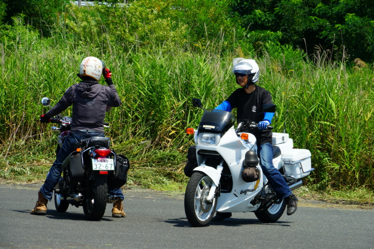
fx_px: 2463
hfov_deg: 8.7
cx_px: 187
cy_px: 124
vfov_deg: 5.8
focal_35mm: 237
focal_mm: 237
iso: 640
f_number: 19
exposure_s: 1/250
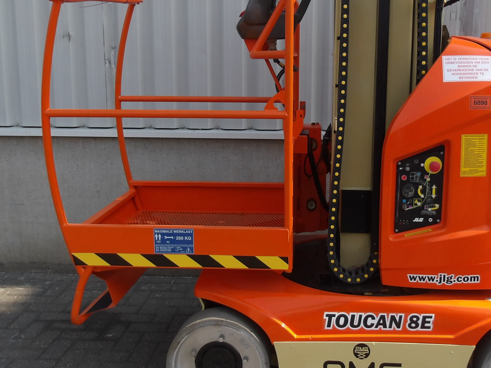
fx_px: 596
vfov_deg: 34.3
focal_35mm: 42
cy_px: 160
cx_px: 288
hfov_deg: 44.6
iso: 100
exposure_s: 1/838
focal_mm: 4.9
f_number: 3
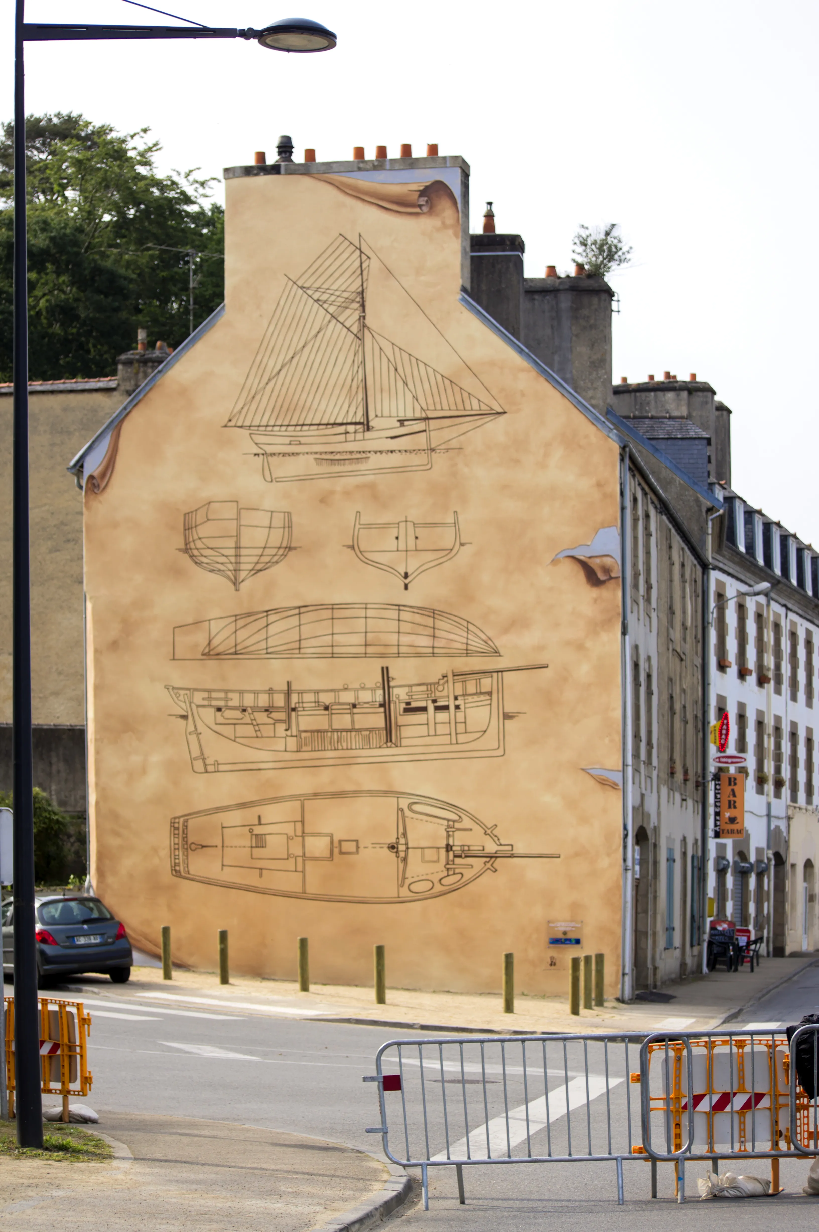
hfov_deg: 16.5
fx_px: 2821
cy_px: 616
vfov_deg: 24.6
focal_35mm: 82
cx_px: 410
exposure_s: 1/400
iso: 100
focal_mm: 55
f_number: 4.5
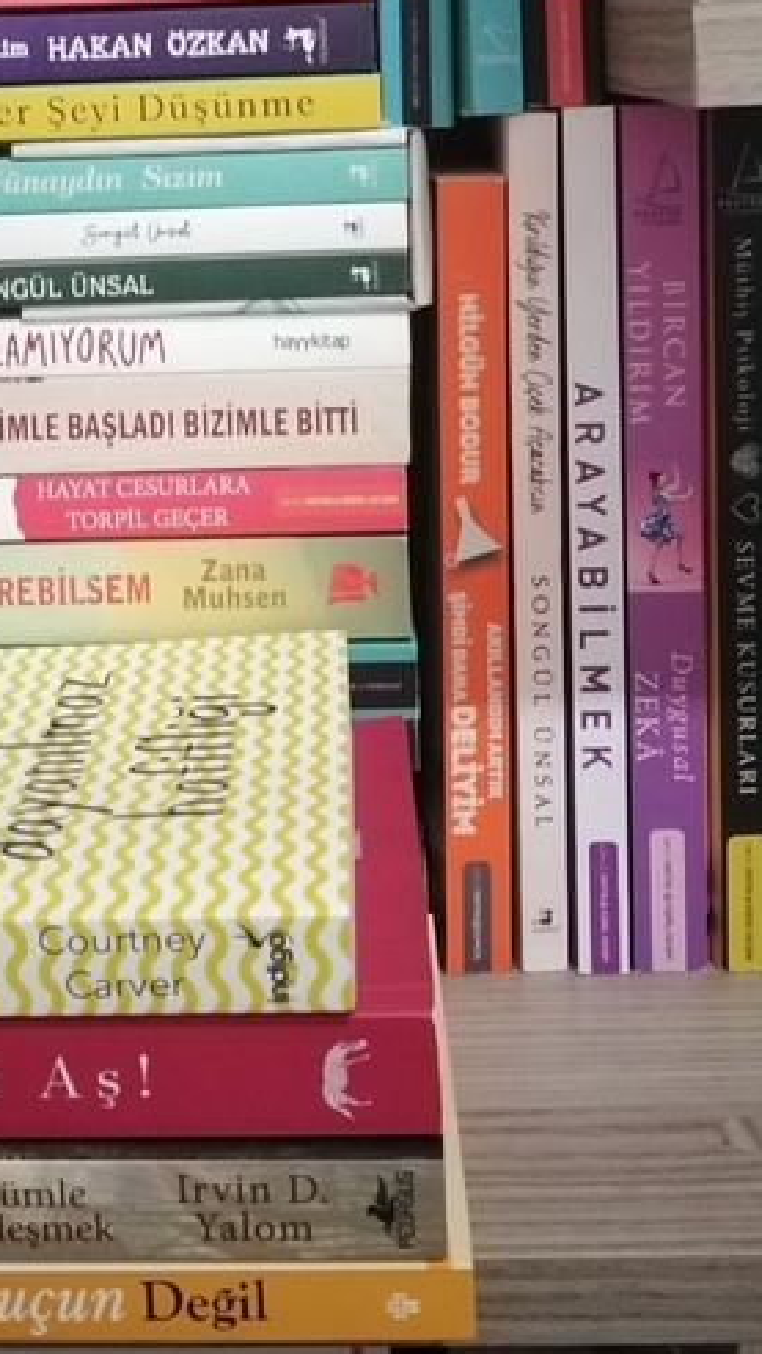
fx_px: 1902
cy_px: 220
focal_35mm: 53
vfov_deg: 37.4
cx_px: 182
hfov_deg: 22.4
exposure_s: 1/15
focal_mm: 3.62
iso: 1148
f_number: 1.8
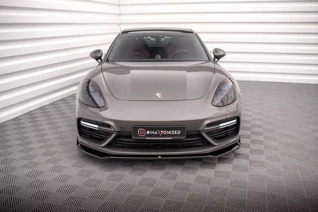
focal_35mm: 36
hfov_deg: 53.4
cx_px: 162
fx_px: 316
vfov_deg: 37.1
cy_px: 106
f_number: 2.5
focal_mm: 35
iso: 1250
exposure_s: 1/100
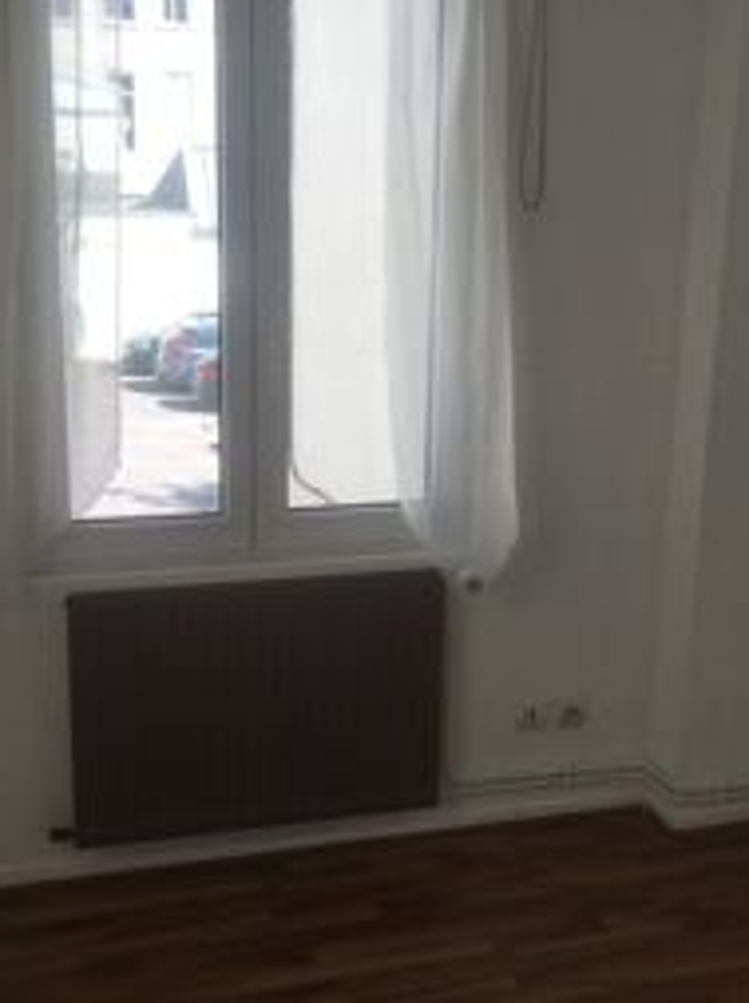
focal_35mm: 49
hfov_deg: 29.6
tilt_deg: -14.2
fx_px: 1417
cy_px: 529
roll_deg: -1.4
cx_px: 325
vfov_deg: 38.9
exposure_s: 1/253
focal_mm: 4.15
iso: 25
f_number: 2.2
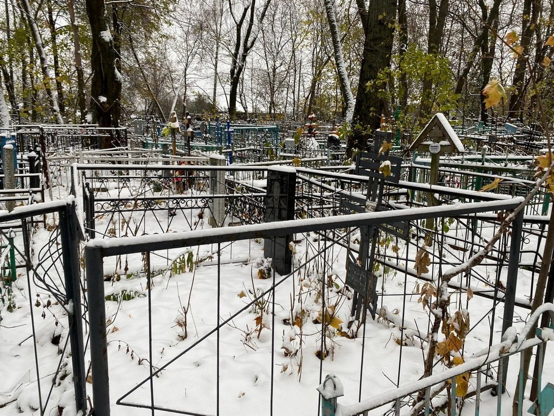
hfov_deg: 67.3
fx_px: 416
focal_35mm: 26
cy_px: 208
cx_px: 277
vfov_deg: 53.1
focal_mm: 4.25
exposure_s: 1/135
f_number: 1.8
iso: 32
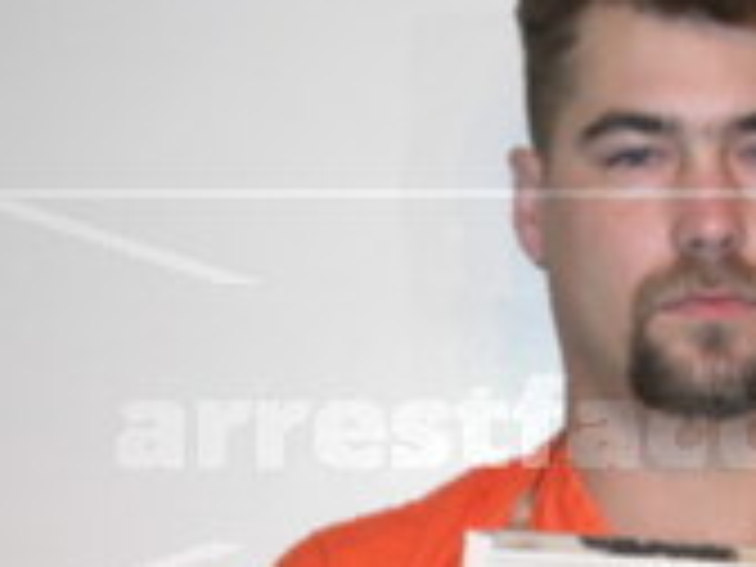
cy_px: 416
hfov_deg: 15.6
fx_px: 2730
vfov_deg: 11.8
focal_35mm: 125
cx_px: 628
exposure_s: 1/60.3
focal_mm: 12.7
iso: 100
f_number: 3.1
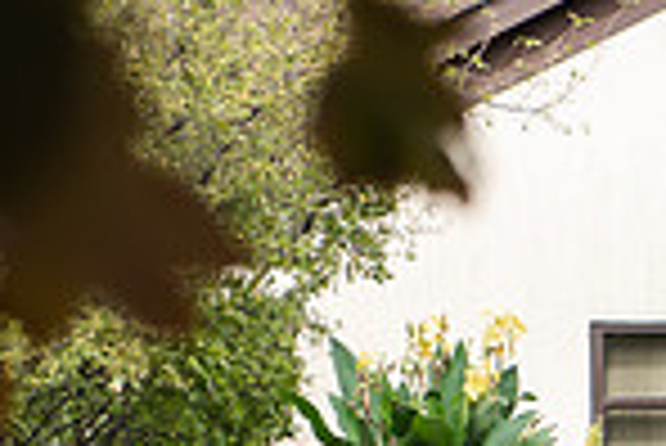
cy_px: 646
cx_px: 932
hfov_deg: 7.9
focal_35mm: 258
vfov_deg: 5.3
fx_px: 4778
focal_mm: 66
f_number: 4
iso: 125
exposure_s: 1/400
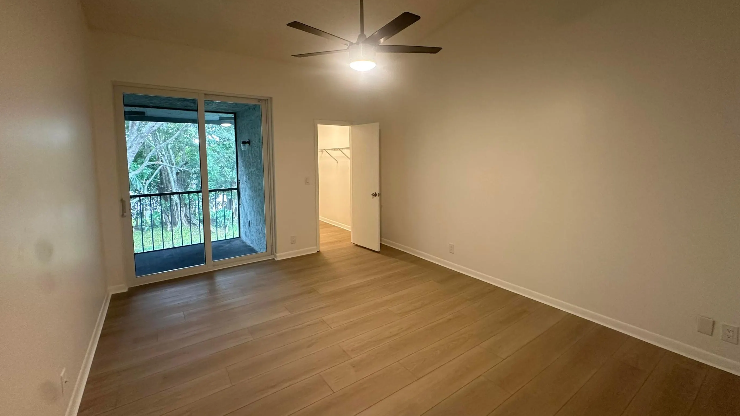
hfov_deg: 99.4
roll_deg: +0.7
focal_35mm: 16
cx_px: 370
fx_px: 314
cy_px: 180
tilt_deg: -4.2
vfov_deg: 66.8
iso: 200
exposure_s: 1/60
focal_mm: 2.22
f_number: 2.2
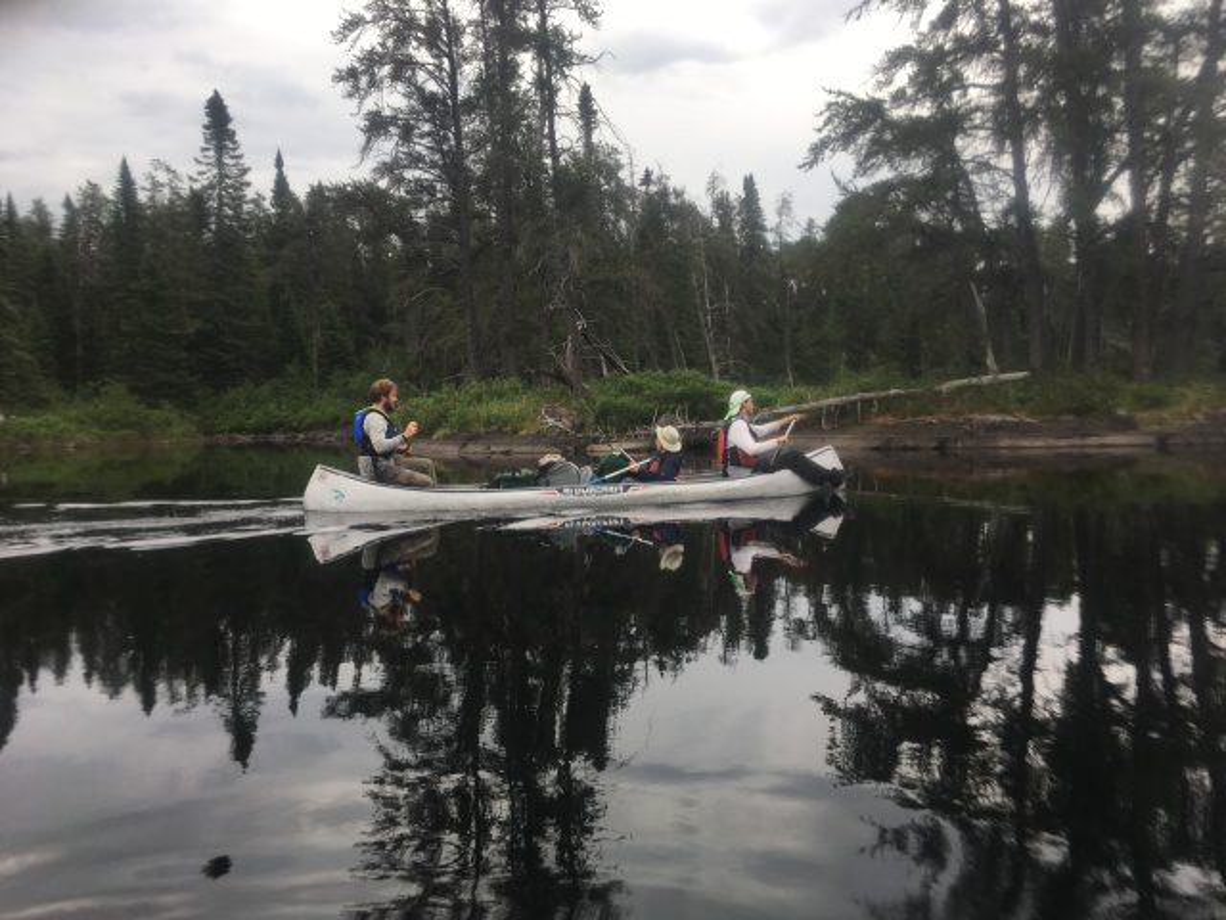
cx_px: 613
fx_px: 1027
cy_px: 460
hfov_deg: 61.7
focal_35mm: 29
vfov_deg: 48.2
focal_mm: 4.15
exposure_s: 1/455
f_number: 2.2
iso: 25
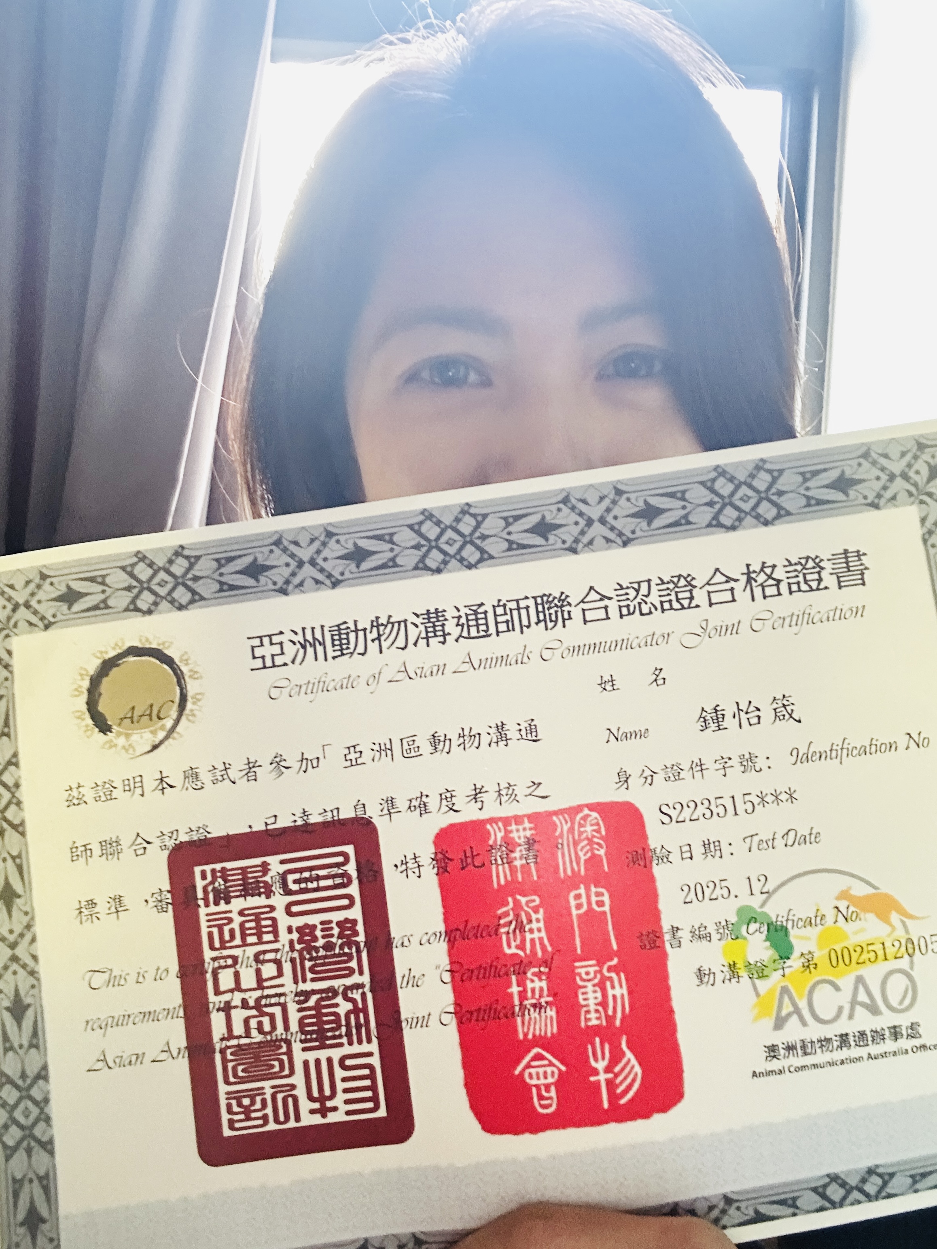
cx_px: 468
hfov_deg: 46.8
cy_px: 624
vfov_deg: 60.0
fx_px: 1083
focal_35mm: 30
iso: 640
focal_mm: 2.69
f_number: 1.9
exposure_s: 1/16
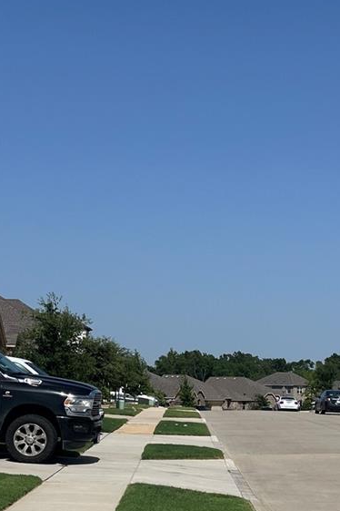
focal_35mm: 74
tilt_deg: -1.7
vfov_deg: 26.7
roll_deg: -0.8
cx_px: 243
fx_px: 1048
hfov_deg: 18.3
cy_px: 430
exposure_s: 1/10309
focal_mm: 5.7
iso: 50
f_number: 1.5
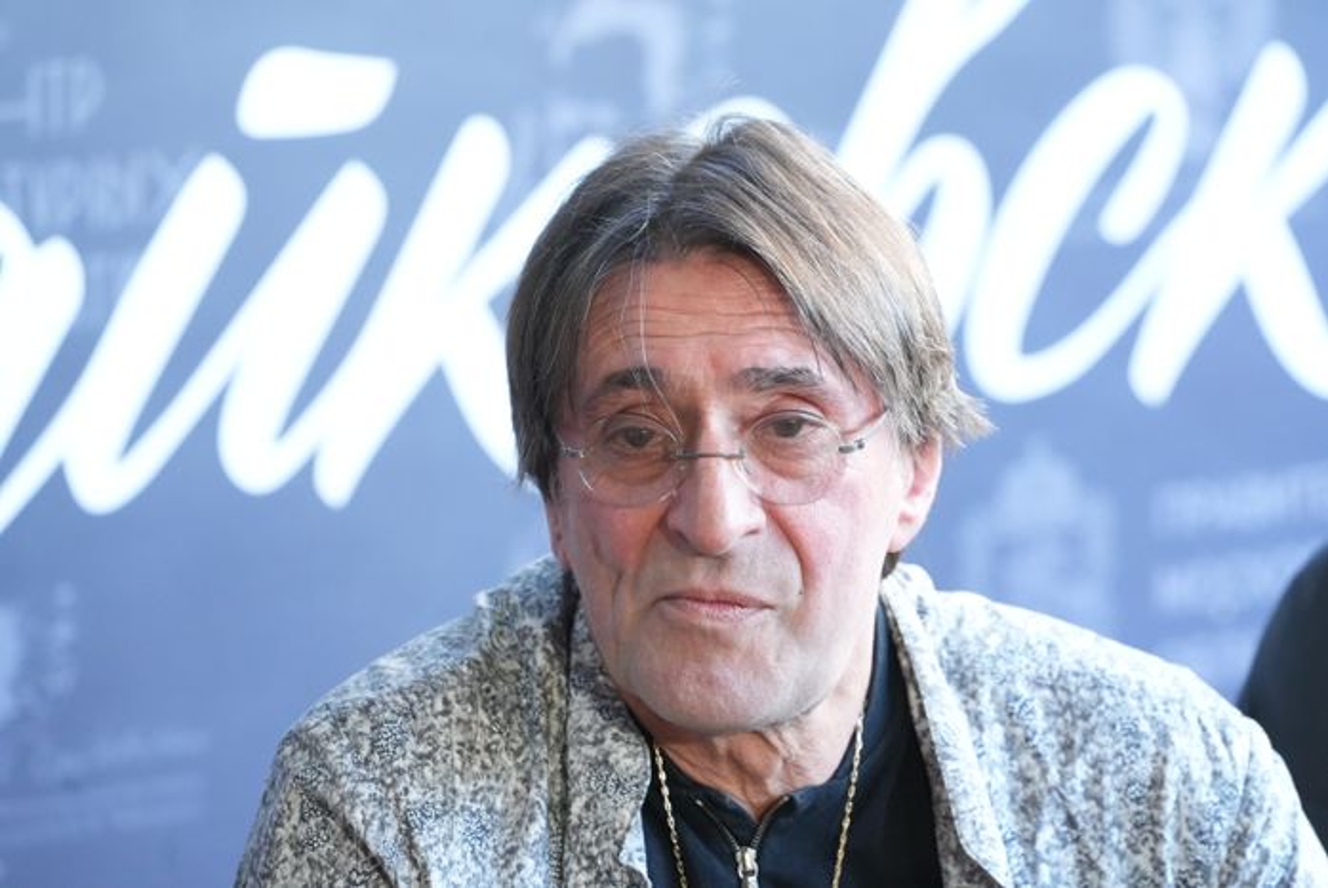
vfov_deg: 6.9
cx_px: 664
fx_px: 7384
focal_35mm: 200
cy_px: 444
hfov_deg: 10.3
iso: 8000
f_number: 5.6
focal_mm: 200
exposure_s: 1/200
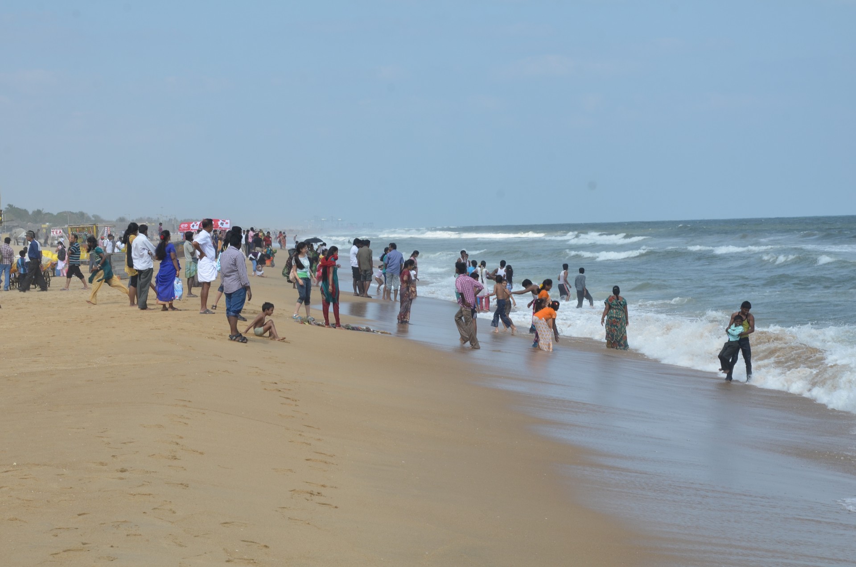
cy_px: 284
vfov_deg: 13.8
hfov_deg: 20.7
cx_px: 428
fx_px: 2349
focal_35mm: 99
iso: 200
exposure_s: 1/250
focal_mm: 66
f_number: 13
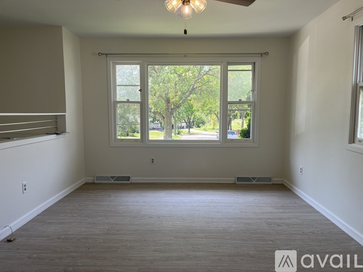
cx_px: 182
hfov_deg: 67.3
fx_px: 273
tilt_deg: -5.9
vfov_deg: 53.0
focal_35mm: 26
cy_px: 136
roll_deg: +0.1
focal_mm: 5.1
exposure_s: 1/230
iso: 40
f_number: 1.6
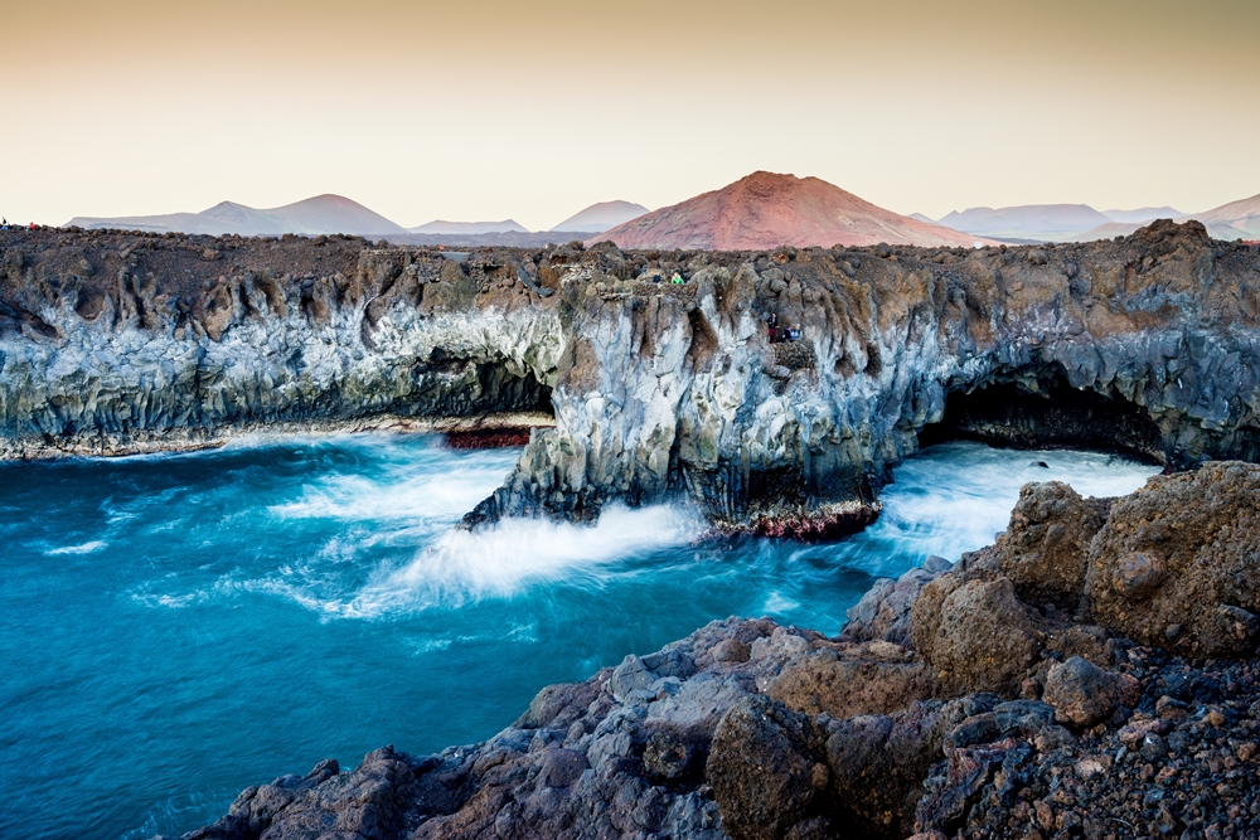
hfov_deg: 61.9
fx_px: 1050
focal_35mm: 30
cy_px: 420
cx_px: 630
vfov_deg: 43.6
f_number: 11
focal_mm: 30
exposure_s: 1.6
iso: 100
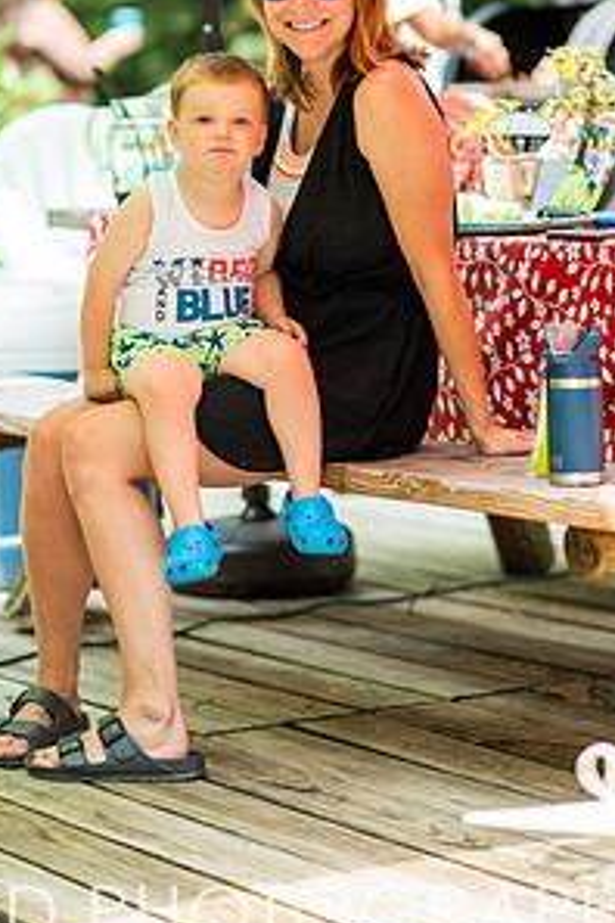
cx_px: 245
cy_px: 273
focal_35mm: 129
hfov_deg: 10.6
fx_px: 3305
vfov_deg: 15.8
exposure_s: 1/200
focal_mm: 85
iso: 80
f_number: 2
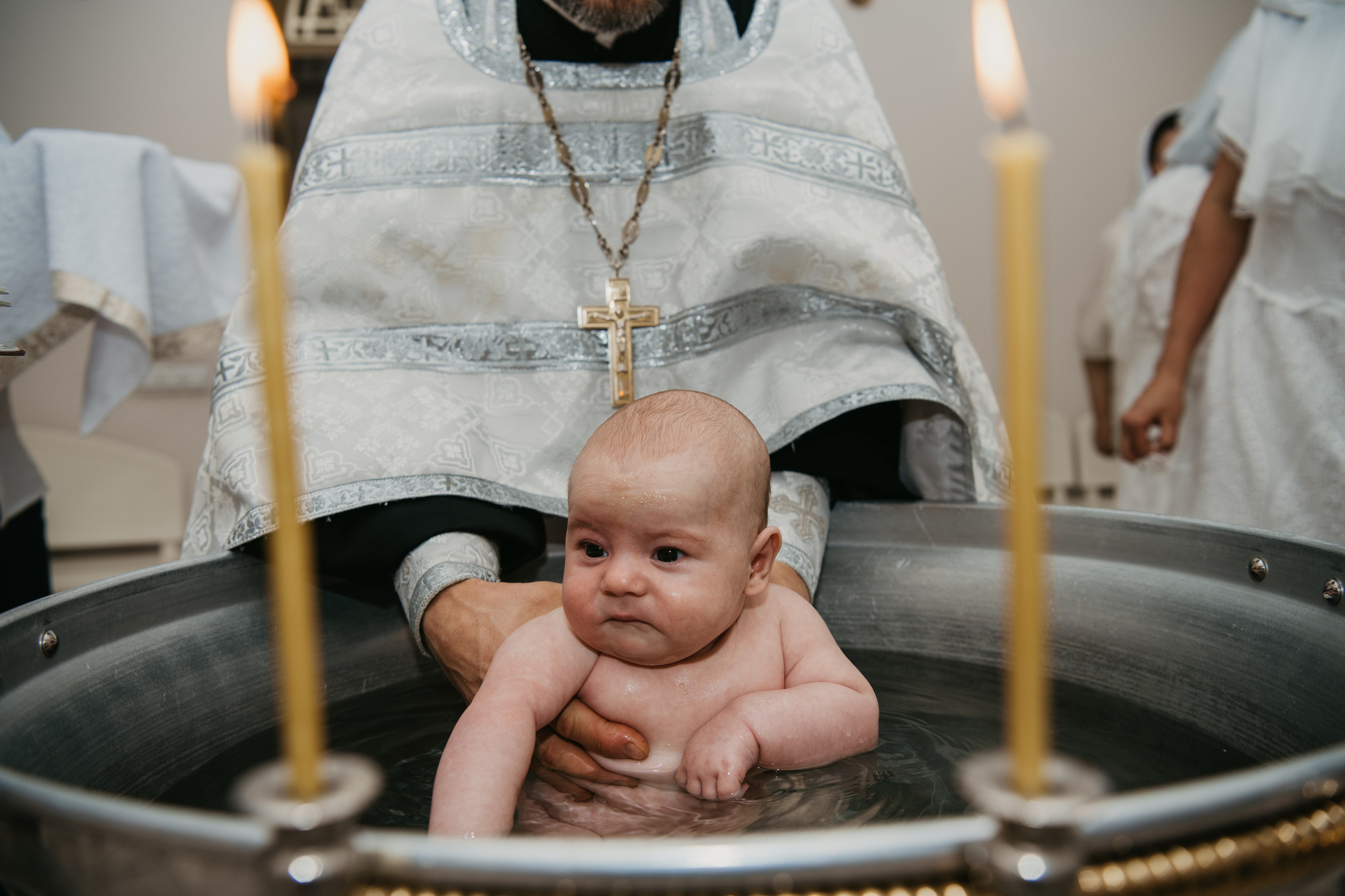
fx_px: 1196
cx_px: 672
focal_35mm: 32
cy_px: 448
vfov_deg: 41.1
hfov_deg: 58.7
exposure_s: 1/160
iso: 125
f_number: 4
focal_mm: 32
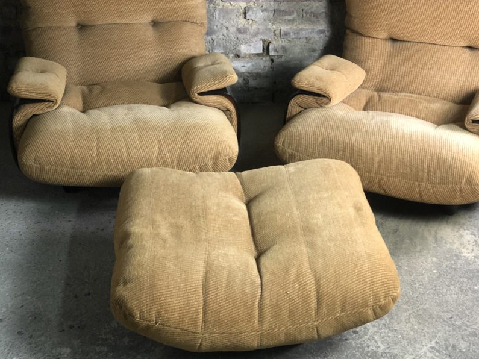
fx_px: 927
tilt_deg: -26.7
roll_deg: +0.5
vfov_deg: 21.9
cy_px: 136
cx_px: 247
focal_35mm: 67
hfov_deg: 29.0
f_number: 2.4
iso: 160
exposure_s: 1/17
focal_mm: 6
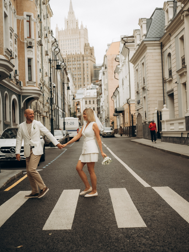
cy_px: 111
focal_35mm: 55
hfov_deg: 26.6
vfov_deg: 34.9
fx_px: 400
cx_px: 96
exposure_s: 1/500
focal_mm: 50
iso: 125
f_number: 3.2
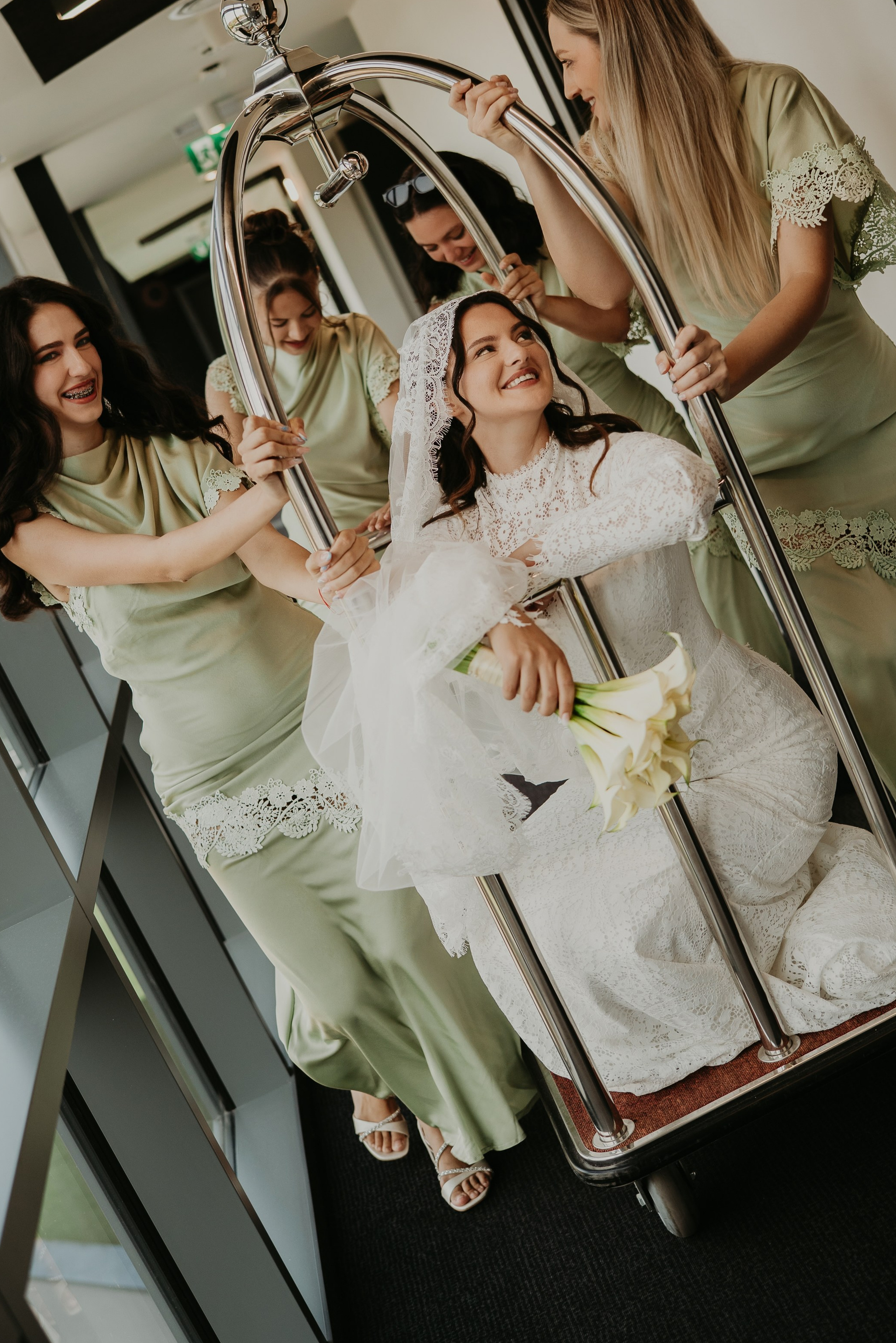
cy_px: 532
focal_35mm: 46
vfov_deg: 42.5
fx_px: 1717
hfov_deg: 29.2
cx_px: 412
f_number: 2.2
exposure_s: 1/500
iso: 320
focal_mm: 35
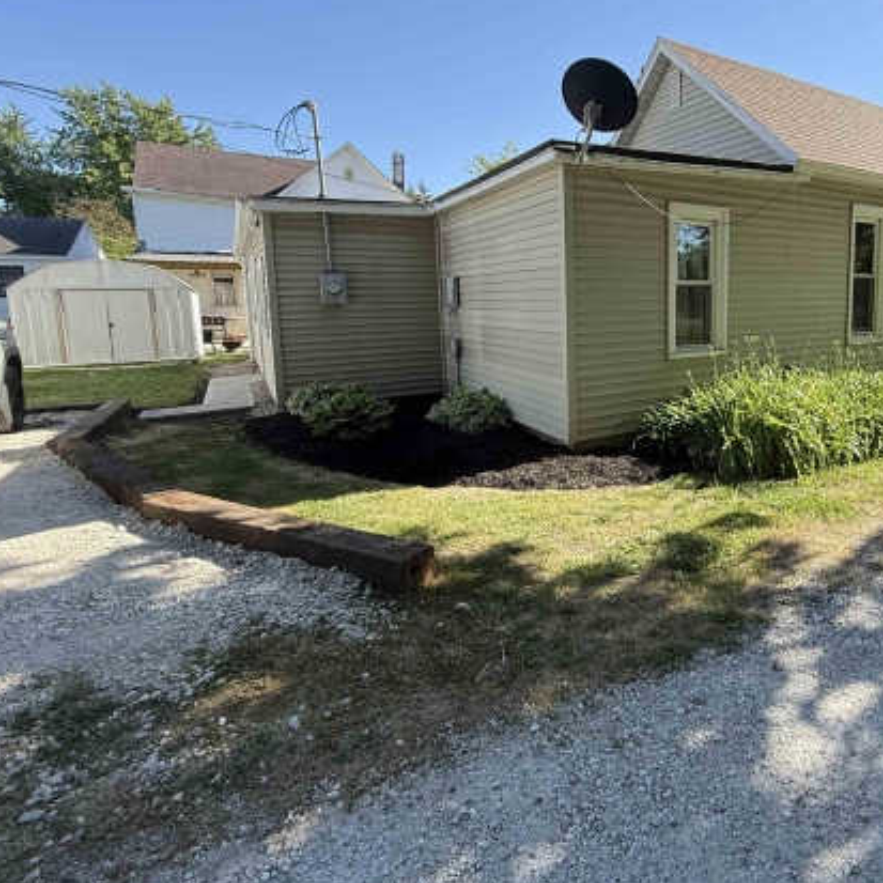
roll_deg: +0.4
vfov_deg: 74.3
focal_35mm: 20
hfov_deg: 71.7
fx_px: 577
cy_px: 368
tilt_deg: -6.5
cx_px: 617
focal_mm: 2.22
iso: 64
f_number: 2.2
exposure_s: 1/398
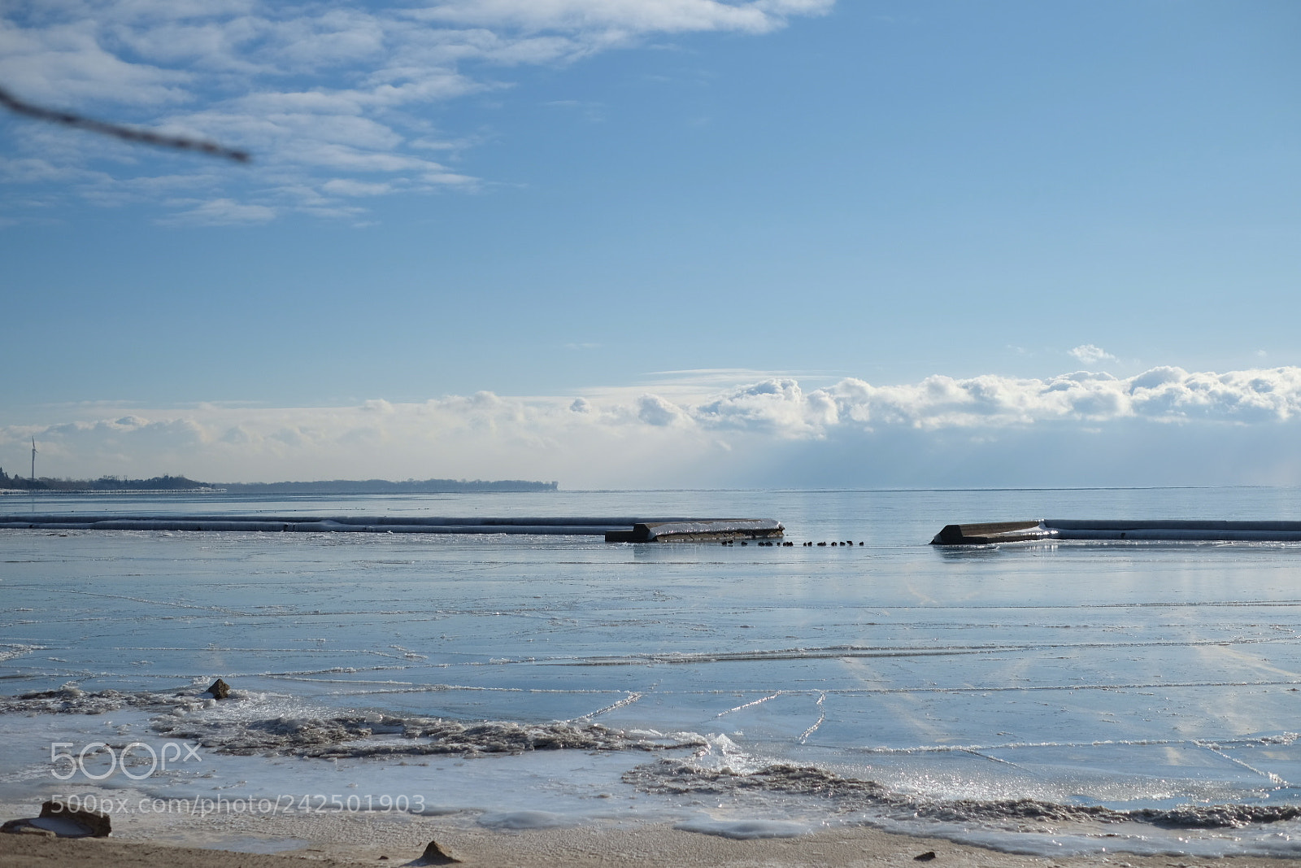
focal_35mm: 53
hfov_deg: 37.5
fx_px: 1915
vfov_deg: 25.5
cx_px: 650
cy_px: 434
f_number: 2.8
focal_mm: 35
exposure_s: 1/8000
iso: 200
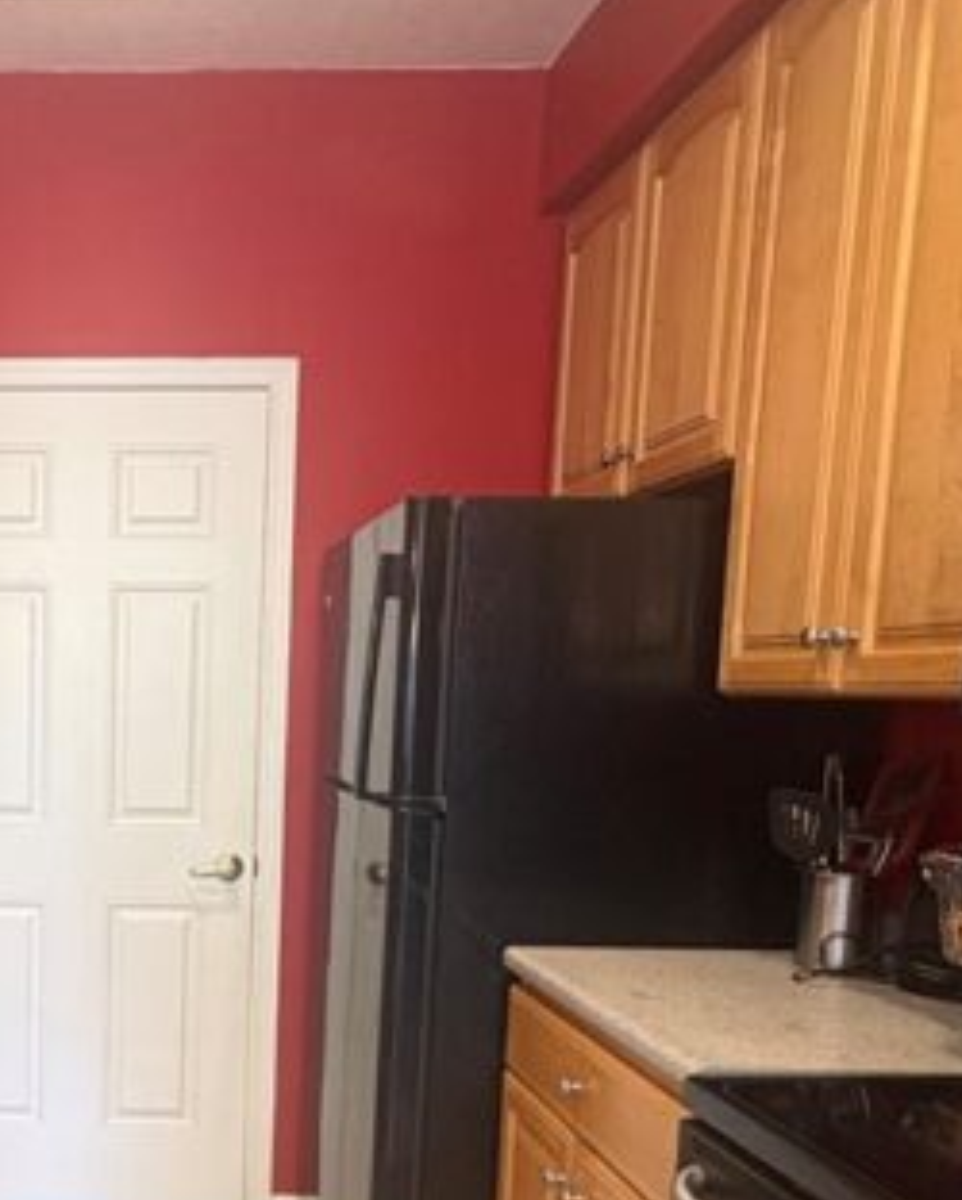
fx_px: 1244
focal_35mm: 35
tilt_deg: -8.4
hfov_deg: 38.5
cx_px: 46
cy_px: 858
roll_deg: -0.6
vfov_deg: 50.0
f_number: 2.2
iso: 250
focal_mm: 2.22
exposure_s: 1/60
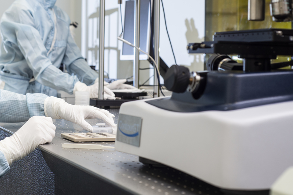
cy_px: 59
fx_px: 659
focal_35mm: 81
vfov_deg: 16.8
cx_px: 67
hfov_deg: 24.7
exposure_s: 1/100
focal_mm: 50
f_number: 7.1
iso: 160
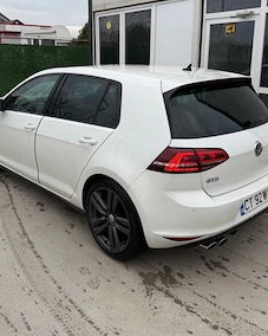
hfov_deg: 44.4
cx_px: 118
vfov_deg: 53.9
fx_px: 327
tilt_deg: -11.8
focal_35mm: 33
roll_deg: +0.7
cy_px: 136
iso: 64
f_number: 1.78
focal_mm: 6.76
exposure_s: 1/198
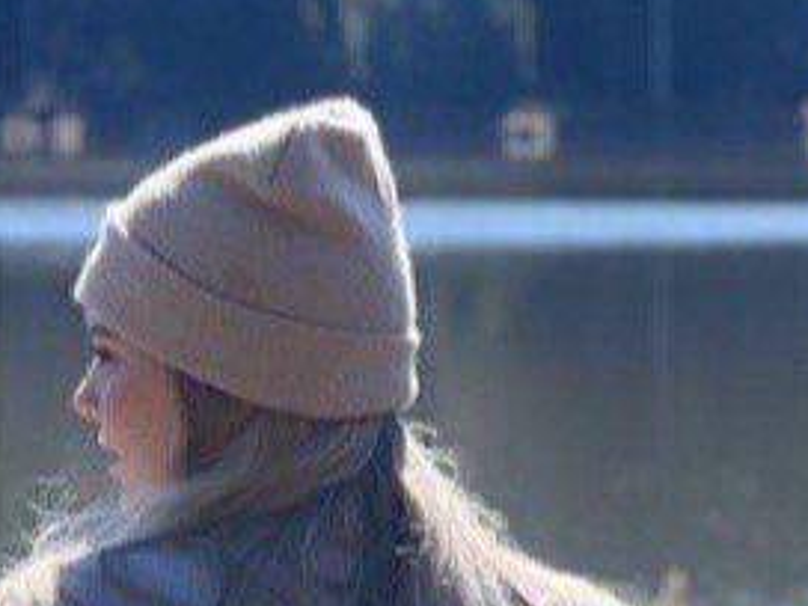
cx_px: 1506
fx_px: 8450
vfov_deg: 4.1
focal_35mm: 362
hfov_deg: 5.4
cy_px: 826
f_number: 2.8
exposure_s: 1/229
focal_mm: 9
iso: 25
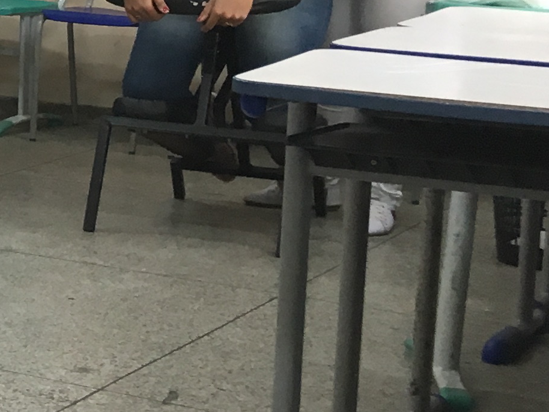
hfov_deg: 13.0
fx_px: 2030
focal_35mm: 128
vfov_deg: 11.5
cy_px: 52
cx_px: -609
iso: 50
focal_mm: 4.15
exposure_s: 1/30
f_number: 2.2
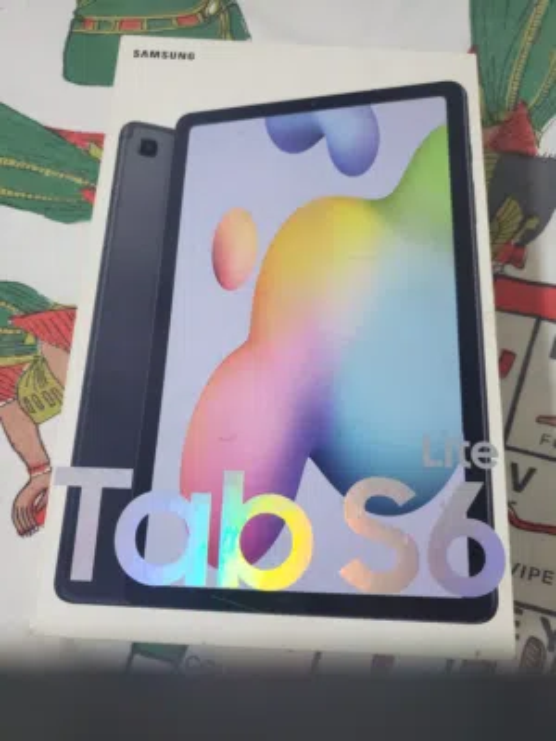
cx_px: 278
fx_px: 557
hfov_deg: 53.1
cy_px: 370
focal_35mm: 26
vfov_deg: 67.3
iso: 200
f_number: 1.5
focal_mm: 4.3
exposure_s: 1/40
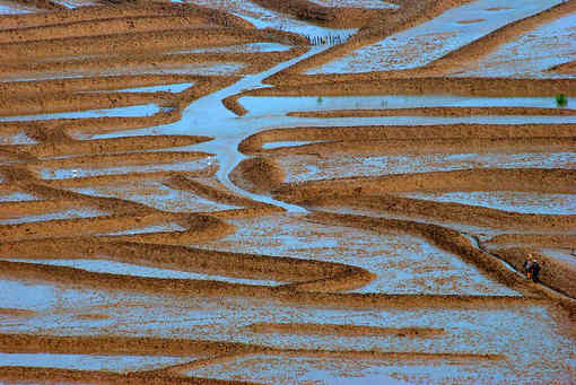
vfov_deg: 3.1
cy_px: 192
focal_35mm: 450
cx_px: 288
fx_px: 7206
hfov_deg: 4.6
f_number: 11
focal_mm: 300
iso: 100
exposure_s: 1/250
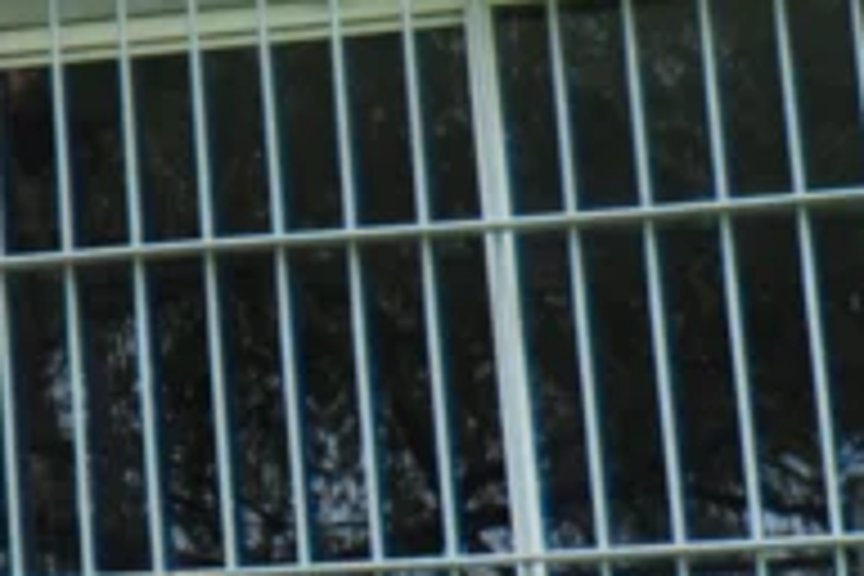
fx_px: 4608
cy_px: 128
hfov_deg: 9.4
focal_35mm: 192
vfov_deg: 7.1
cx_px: -1278
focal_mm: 24
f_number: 2.8
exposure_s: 1/1000
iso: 160
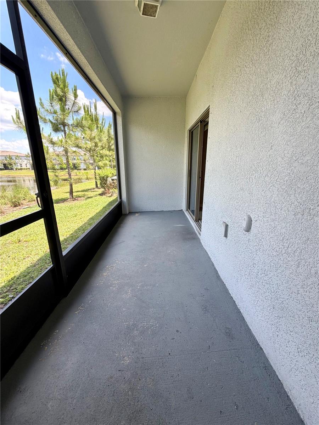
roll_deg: +0.4
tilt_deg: -14.8
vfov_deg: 102.1
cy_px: 212
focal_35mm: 14
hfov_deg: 85.7
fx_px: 172
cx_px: 160
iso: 40
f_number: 2.2
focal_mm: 2.22
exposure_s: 1/149
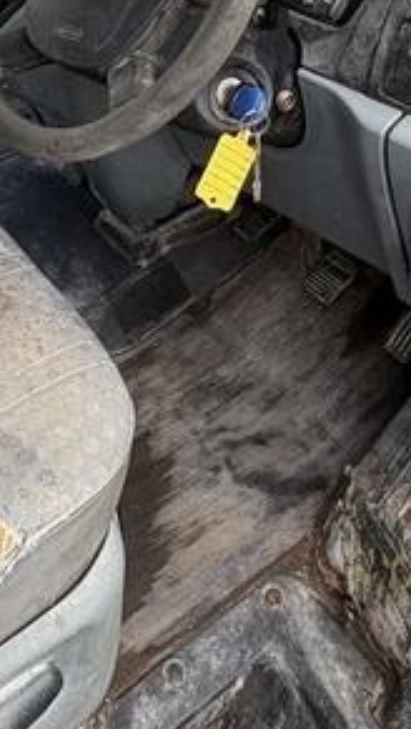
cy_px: 8
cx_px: 60
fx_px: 909
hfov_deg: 24.9
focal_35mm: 47
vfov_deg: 38.9
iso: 40
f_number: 2.2
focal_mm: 2.22
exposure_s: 1/109
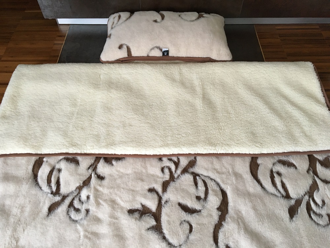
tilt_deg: -53.9
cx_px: 165
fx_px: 276
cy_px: 124
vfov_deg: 48.2
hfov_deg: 61.7
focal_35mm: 29
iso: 160
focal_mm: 4.15
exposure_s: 1/33
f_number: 2.2
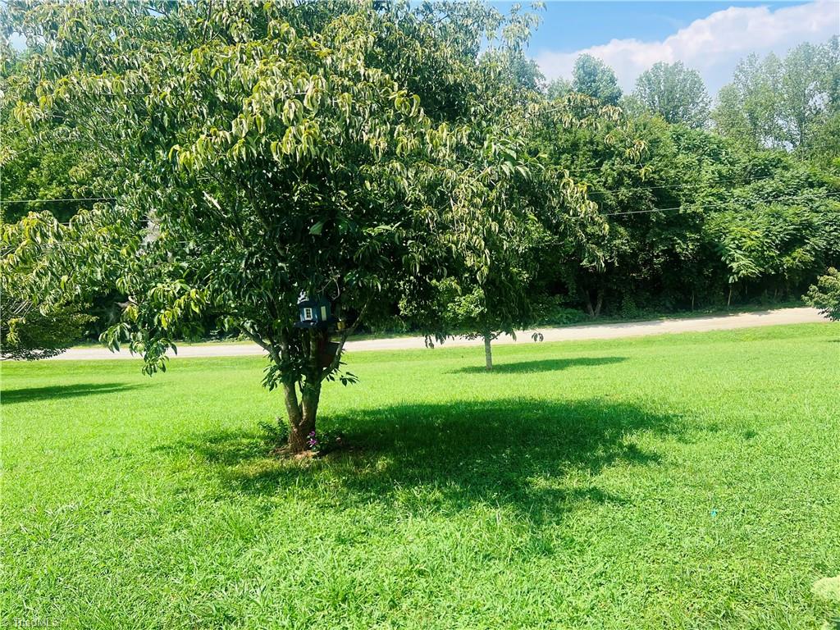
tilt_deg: -9.0
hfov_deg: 67.3
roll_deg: +4.0
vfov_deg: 53.1
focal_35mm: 26
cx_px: 420
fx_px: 631
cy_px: 315
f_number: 1.5
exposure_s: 1/1669
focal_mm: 5.7
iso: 50
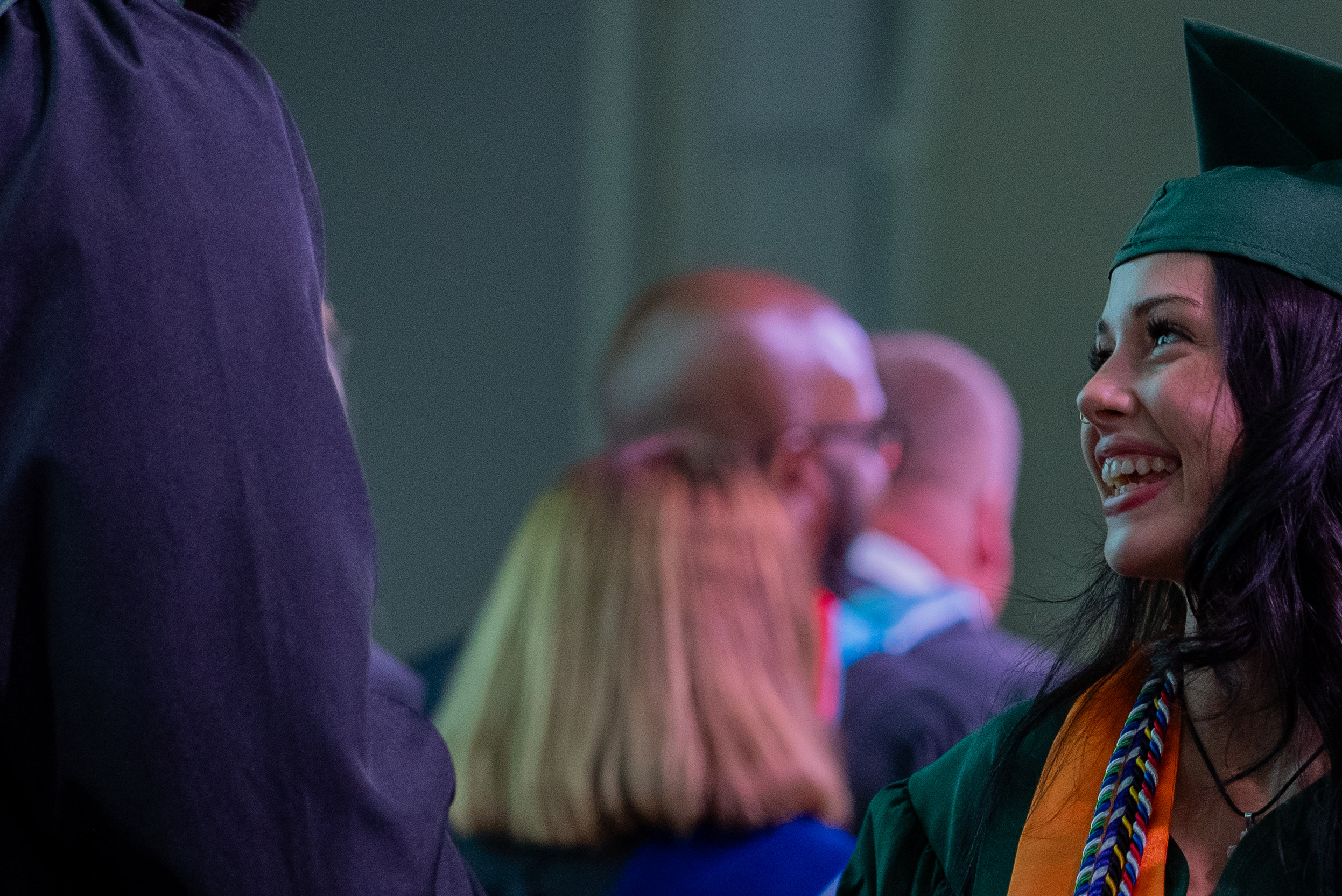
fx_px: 9958
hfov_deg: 7.7
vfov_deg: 5.2
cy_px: 567
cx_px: 816
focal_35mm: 267
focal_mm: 157
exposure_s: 1/125
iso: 4000
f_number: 4
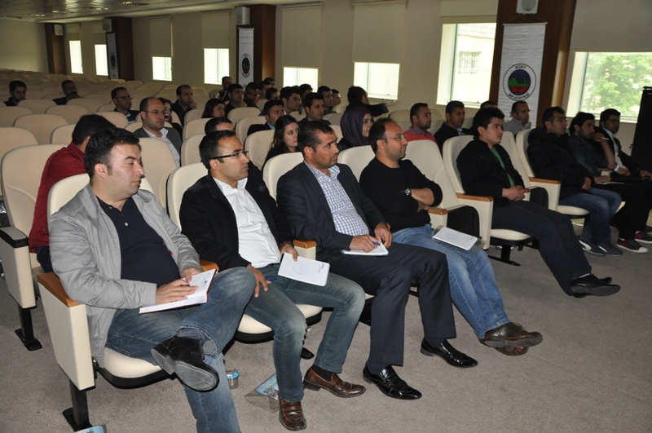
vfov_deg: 41.6
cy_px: 216
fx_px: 570
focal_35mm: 32
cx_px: 326
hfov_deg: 59.6
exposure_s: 1/60
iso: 800
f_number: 3.8
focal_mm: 21
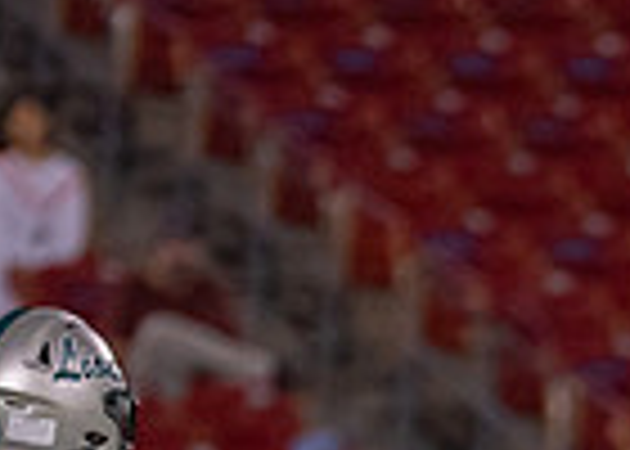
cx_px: 402
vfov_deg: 1.2
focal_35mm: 1212
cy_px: 879
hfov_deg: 1.7
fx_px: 21686
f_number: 2.8
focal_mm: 200
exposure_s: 1/1600
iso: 2500
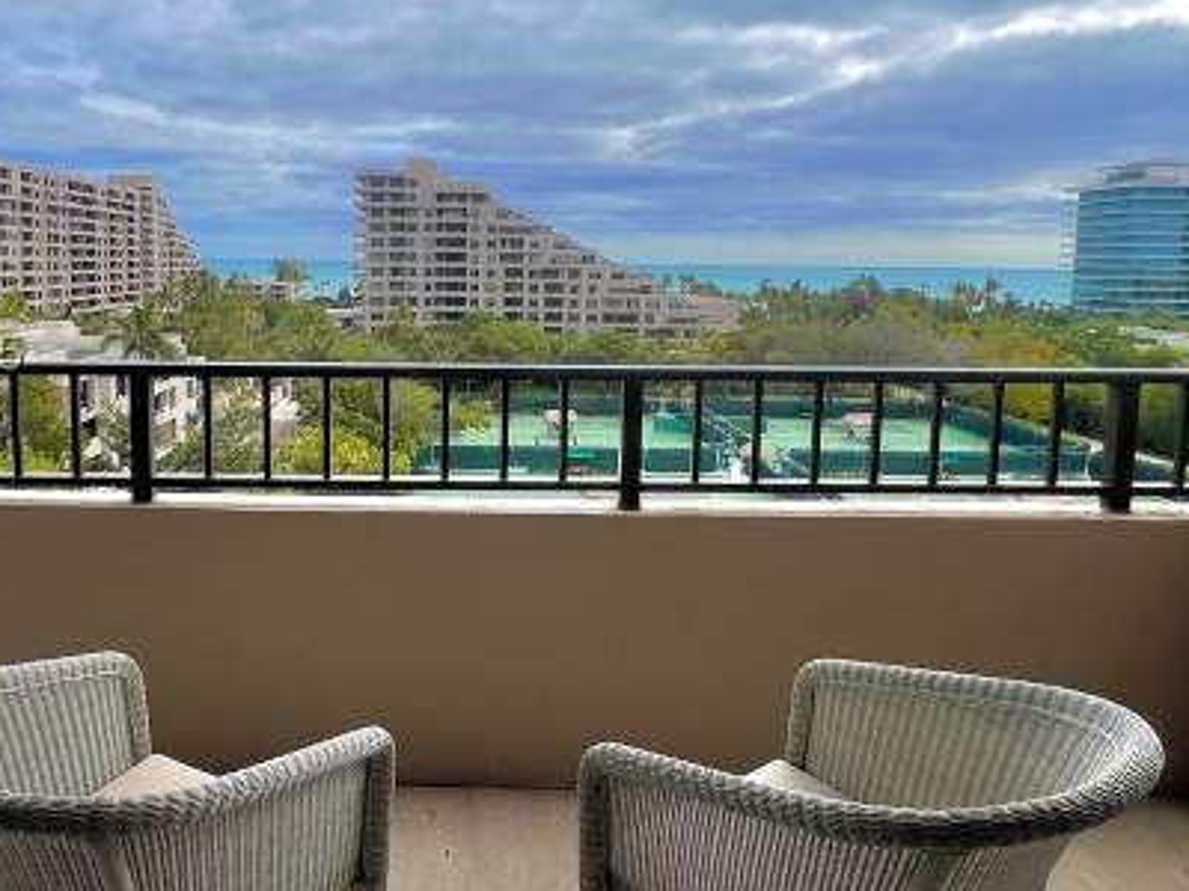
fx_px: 893
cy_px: 362
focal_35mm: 26
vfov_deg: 52.7
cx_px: 461
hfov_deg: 66.5
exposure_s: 1/1800
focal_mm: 1.57
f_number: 1.8
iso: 32
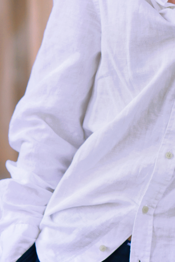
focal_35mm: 309
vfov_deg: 6.6
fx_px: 2250
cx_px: 201
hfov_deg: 4.4
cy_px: 15
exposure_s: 1/320
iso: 640
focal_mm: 105
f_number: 4
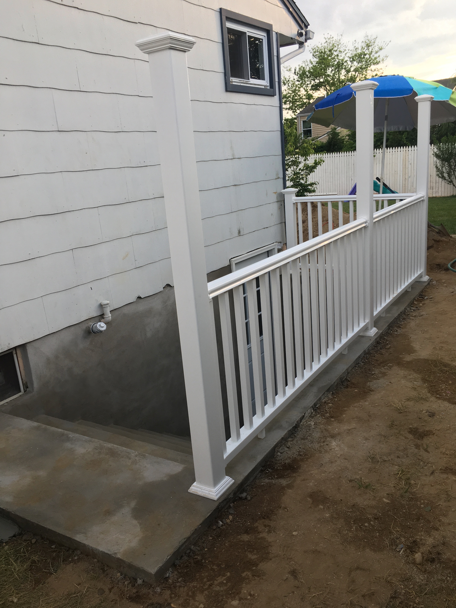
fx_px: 509
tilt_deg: -14.9
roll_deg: +4.3
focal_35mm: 29
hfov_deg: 48.2
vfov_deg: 61.7
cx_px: 228
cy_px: 304
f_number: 2.2
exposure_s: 1/120
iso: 25
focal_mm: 4.15
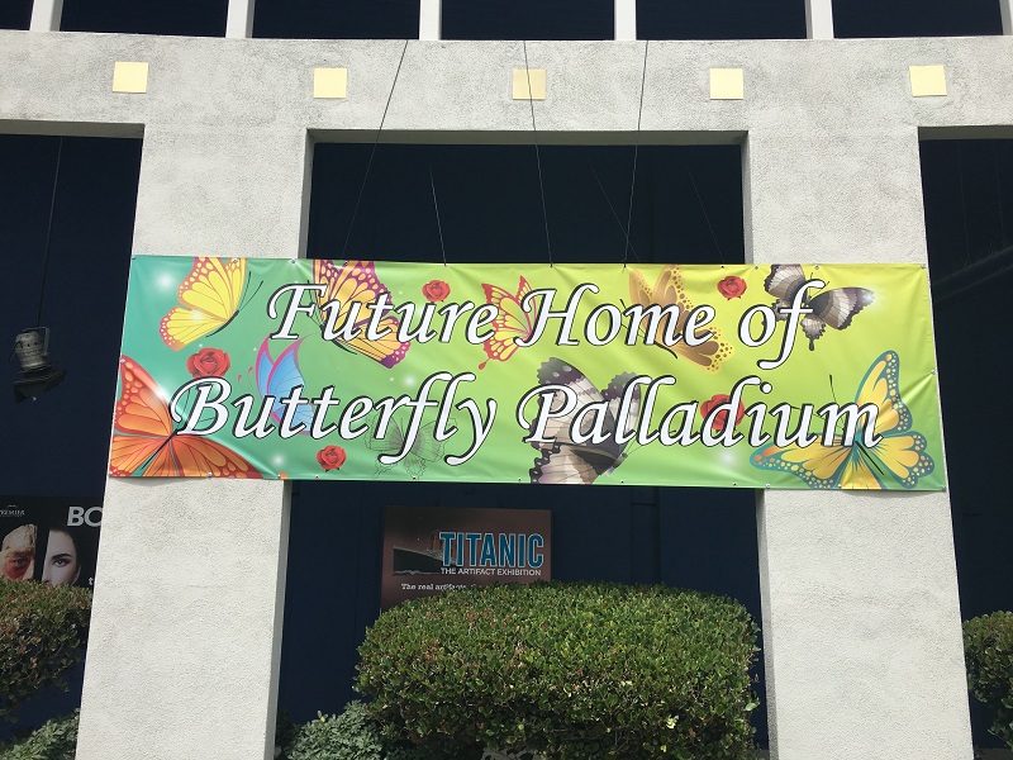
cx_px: 506
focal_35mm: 29
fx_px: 849
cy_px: 380
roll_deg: -1.5
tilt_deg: +10.9
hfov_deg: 61.7
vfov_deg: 48.2
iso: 25
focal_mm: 4.15
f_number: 2.2
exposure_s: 1/1241
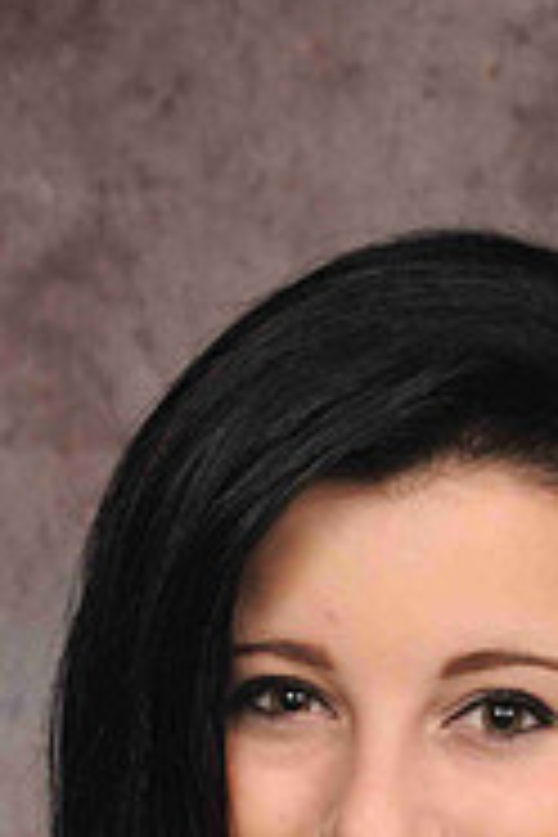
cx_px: 376
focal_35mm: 225
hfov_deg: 6.1
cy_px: 950
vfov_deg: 9.1
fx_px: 5231
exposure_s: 1/125
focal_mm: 62
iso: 200
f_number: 5.6
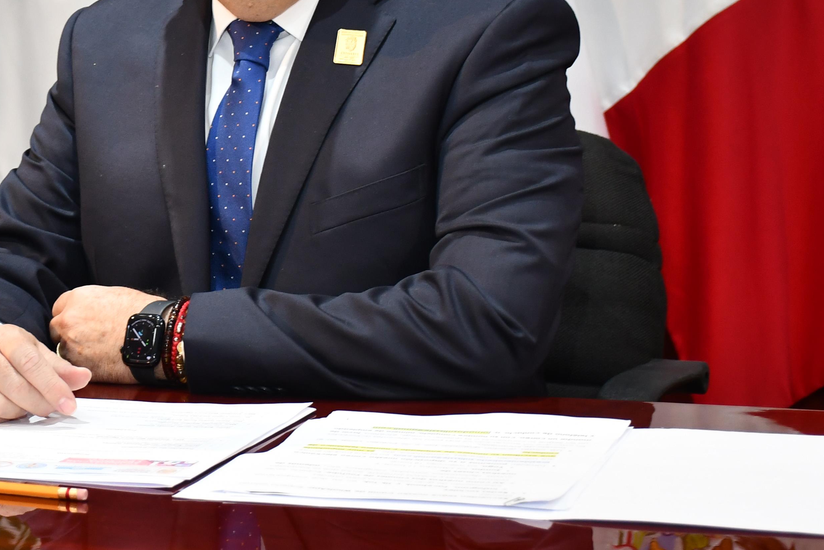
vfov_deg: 13.5
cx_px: 65
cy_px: 114
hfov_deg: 19.8
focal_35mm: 101
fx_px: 2312
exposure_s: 1/60
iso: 800
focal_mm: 30
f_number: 4
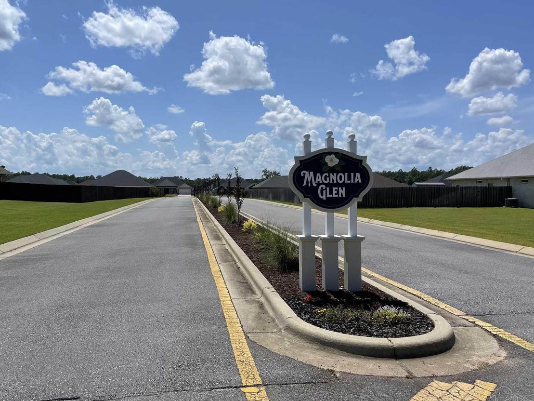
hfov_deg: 59.8
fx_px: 463
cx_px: 236
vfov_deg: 46.8
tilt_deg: +0.0
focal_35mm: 30
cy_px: 188
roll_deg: +0.0
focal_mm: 4.2
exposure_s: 1/7813
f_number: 1.6
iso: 32
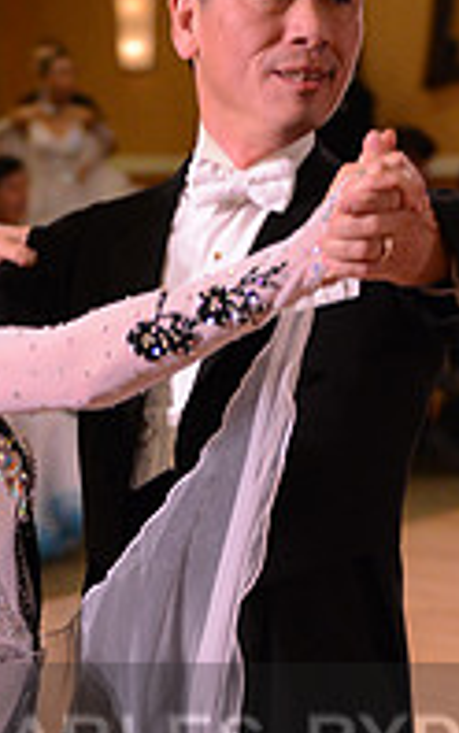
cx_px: 120
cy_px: 789
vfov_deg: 14.3
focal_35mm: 143
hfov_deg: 9.2
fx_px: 2858
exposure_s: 1/200
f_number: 2.8
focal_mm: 48
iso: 2500
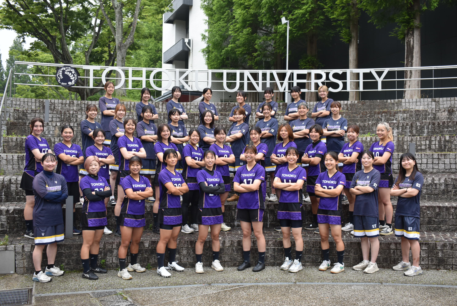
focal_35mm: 36
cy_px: 153
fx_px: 457
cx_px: 228
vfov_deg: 36.9
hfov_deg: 53.1
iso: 400
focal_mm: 24
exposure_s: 1/100
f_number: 5
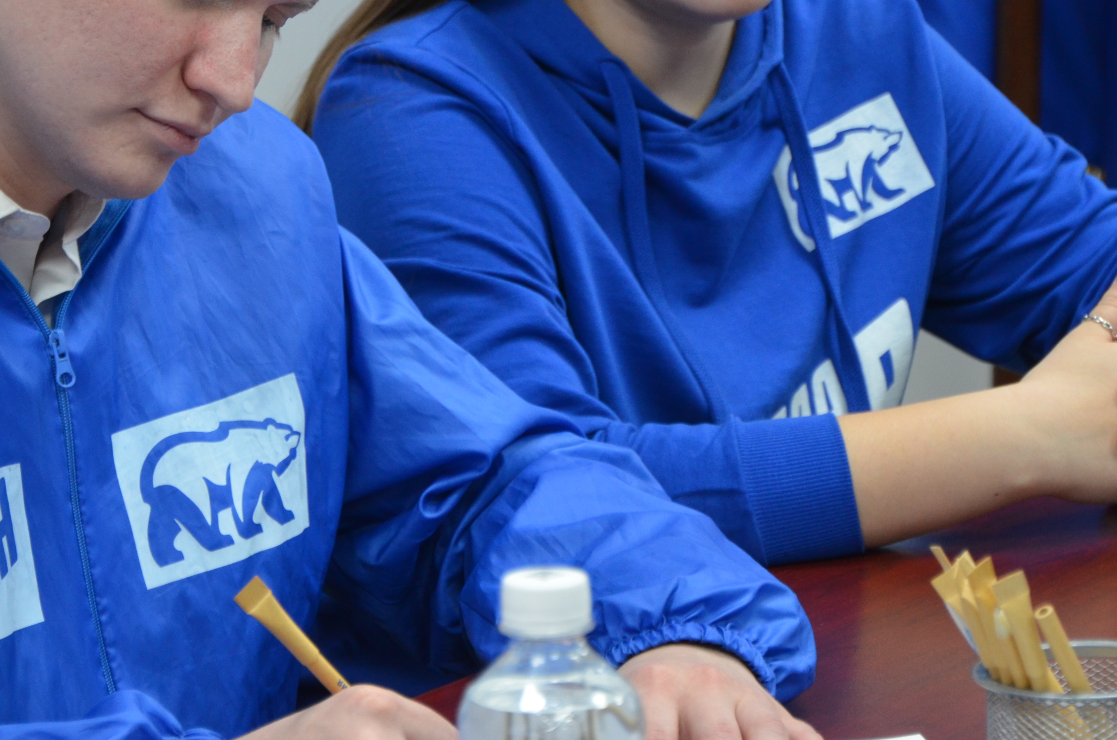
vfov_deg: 7.4
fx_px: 5692
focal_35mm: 184
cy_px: 143
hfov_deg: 11.2
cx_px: 432
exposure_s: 1/30
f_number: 5.3
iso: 900
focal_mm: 75
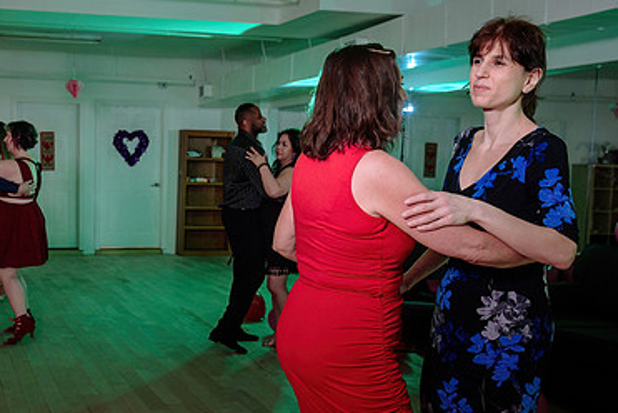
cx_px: 186
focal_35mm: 56
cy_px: 256
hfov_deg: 35.1
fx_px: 962
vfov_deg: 24.2
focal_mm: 29
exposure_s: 1/80
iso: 800
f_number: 4
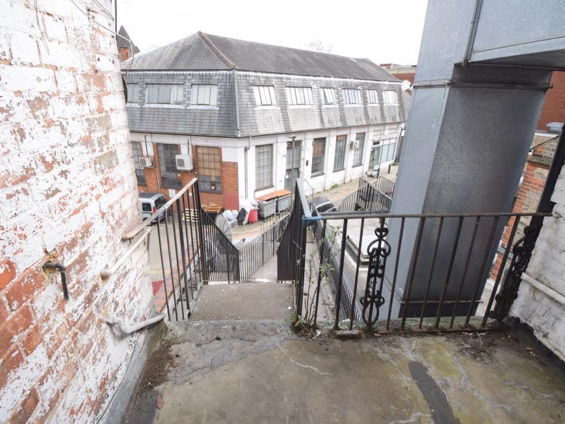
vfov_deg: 74.7
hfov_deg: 91.0
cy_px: 212
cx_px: 269
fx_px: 278
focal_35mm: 17
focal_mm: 10
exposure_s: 1/250
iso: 400
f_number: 8
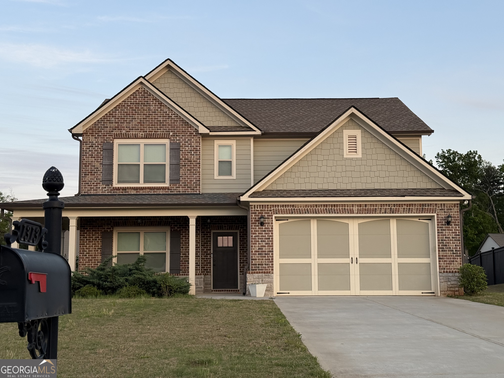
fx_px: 699
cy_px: 189
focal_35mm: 48
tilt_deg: +8.2
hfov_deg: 39.7
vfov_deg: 30.3
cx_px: 252
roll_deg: +0.9
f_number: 1.78
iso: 64
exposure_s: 1/196
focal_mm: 6.76
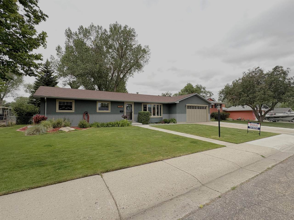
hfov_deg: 94.5
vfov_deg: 78.1
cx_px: 147
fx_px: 136
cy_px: 110
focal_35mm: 16
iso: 64
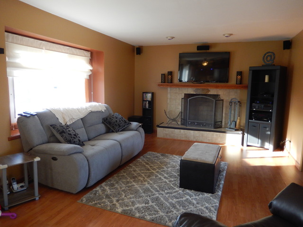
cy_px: 114
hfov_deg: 69.4
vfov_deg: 54.9
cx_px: 152
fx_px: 219
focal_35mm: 25
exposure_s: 1/30
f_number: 3.4
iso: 280
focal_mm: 4.5
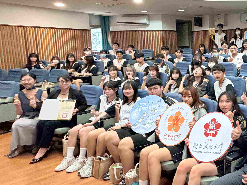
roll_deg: +2.3
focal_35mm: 34
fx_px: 243
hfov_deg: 44.7
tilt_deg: -4.4
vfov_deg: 41.5
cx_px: 254
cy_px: 71
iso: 400
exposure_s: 1/60
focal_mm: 2.22
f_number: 2.2
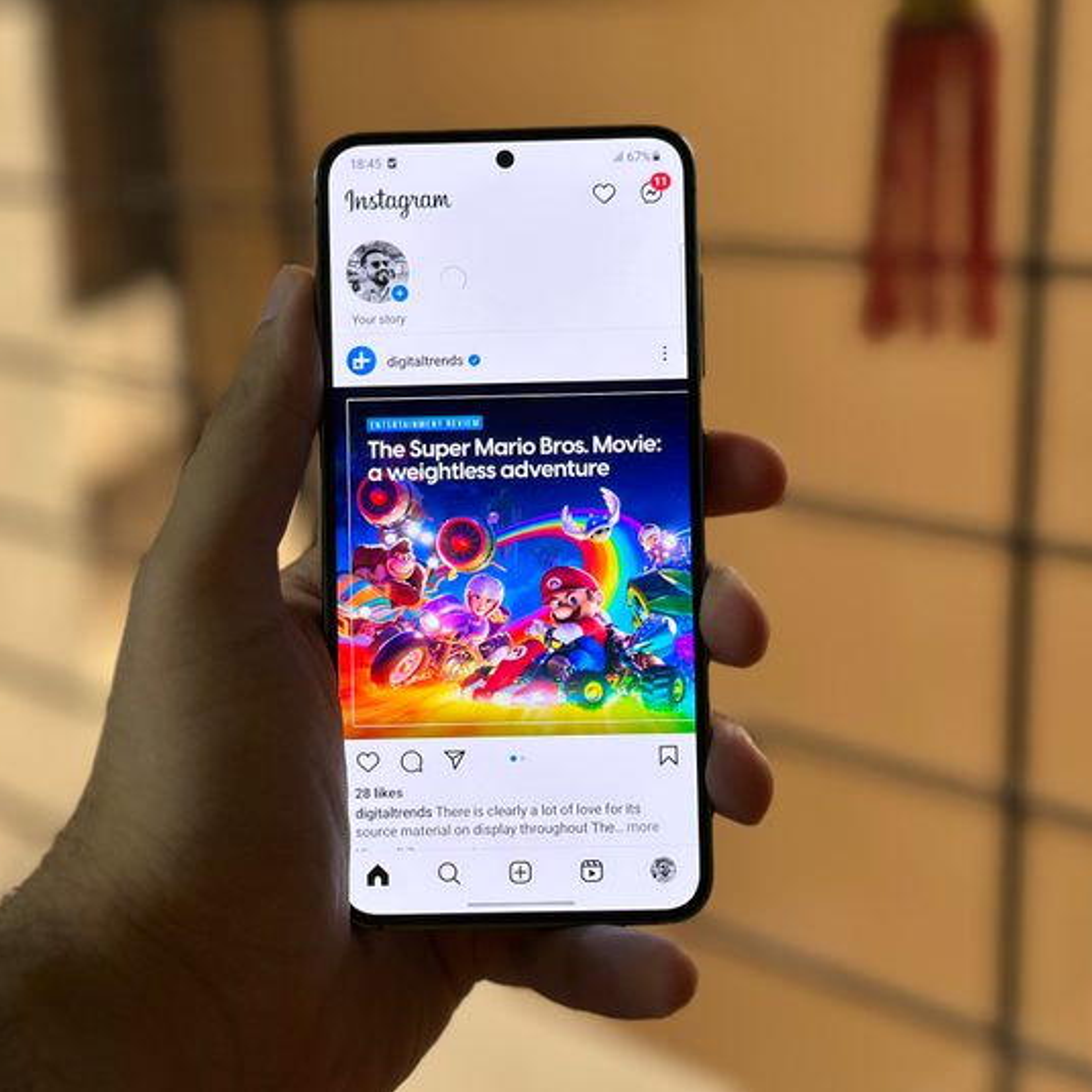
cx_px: 473
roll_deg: +3.1
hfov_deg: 30.0
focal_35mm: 57
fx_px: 2034
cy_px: 546
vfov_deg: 30.0
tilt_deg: -15.6
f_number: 1.78
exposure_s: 1/50
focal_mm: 6.86
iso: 200
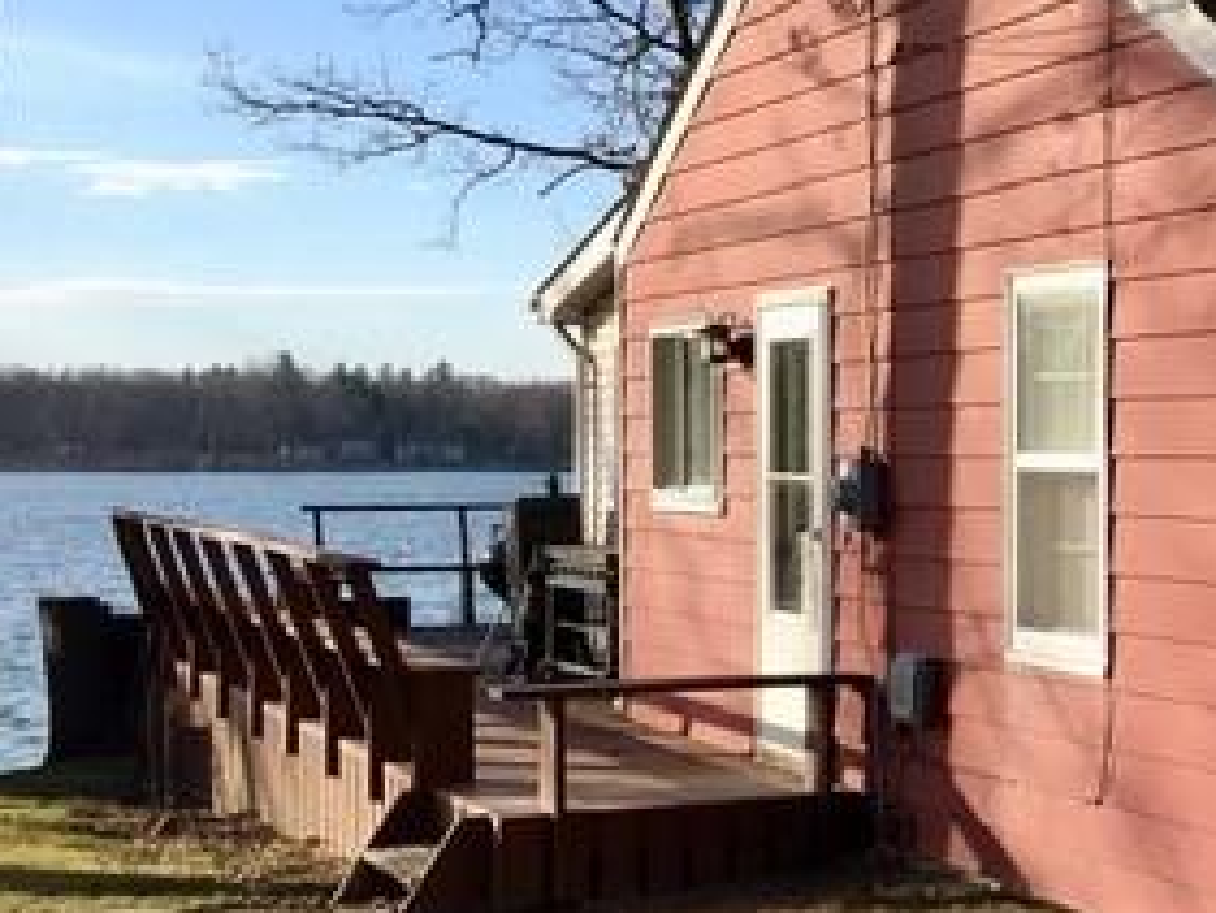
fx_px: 2319
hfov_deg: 26.7
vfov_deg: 22.2
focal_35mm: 66
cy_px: 537
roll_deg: +0.2
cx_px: 1380
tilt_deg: -1.0
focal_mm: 4.15
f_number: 2.2
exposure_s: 1/874
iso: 25
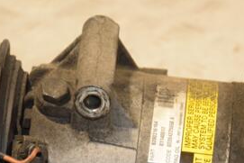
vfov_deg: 4.2
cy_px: 164
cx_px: 143
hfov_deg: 6.3
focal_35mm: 325
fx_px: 2204
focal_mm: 98
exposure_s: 1/100
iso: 800
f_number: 5.6
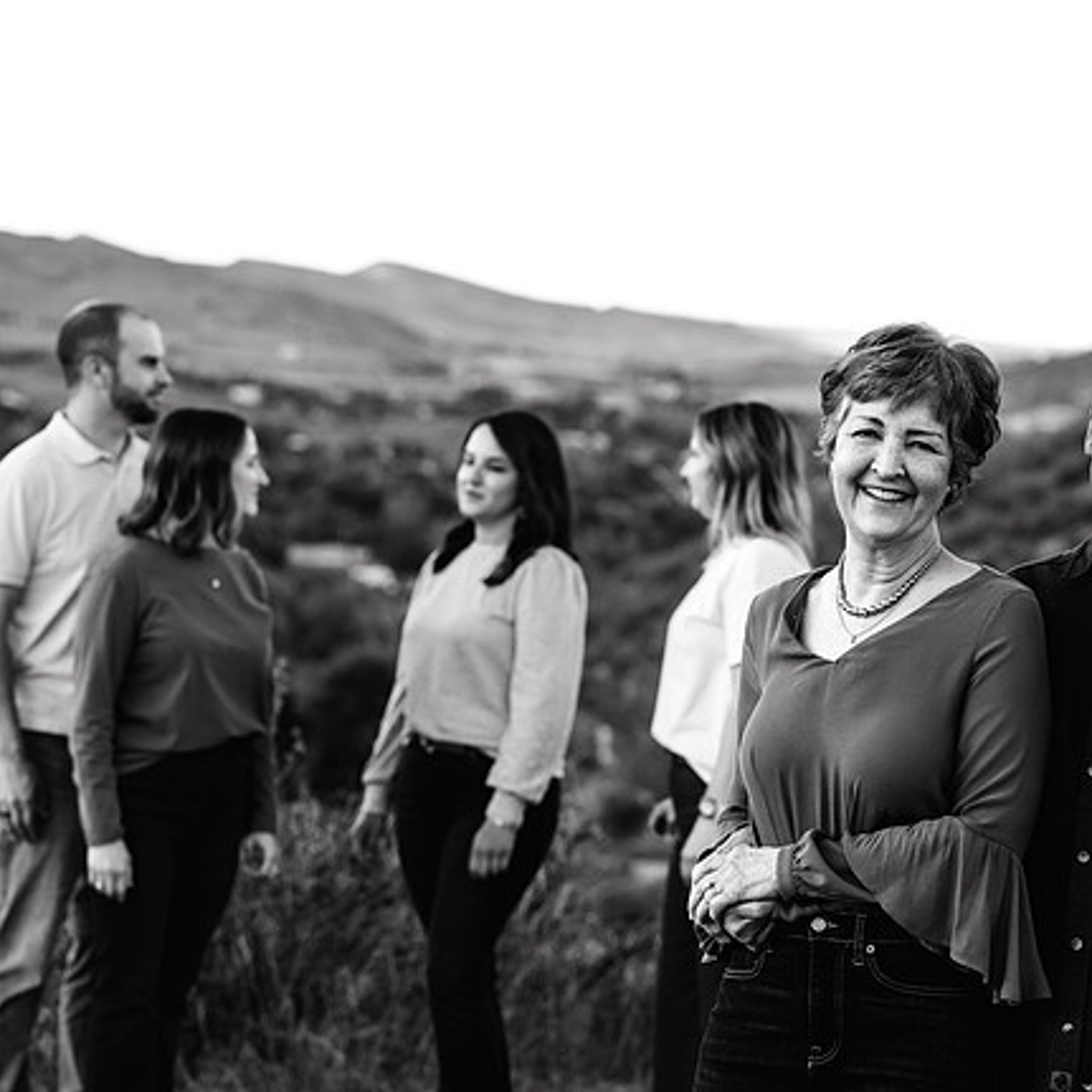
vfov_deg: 11.8
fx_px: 5282
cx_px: 651
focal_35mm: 148
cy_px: 549
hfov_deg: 11.8
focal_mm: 115
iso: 500
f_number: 5.6
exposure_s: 1/160
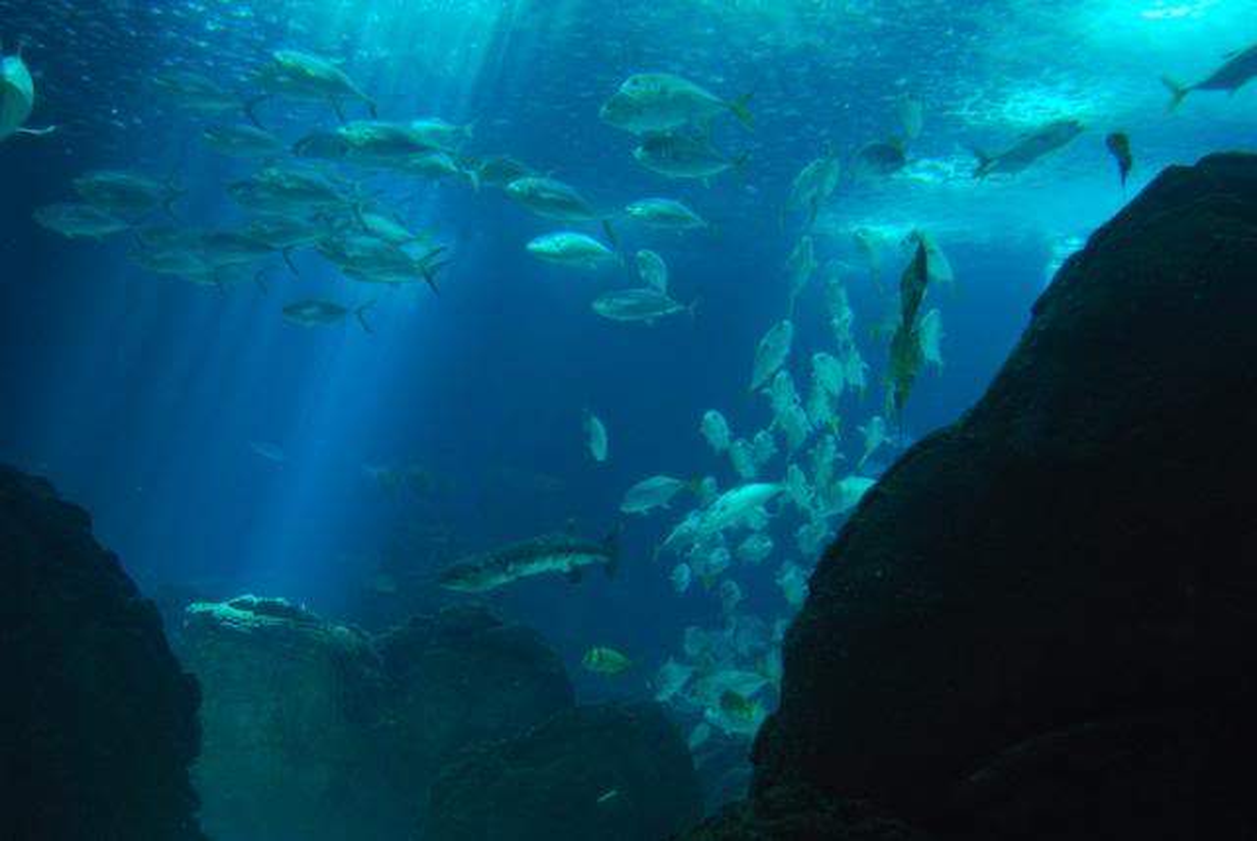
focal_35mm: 39
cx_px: 628
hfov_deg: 49.5
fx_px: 1363
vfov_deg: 34.3
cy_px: 420
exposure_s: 1/60
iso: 1600
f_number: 4
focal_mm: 26
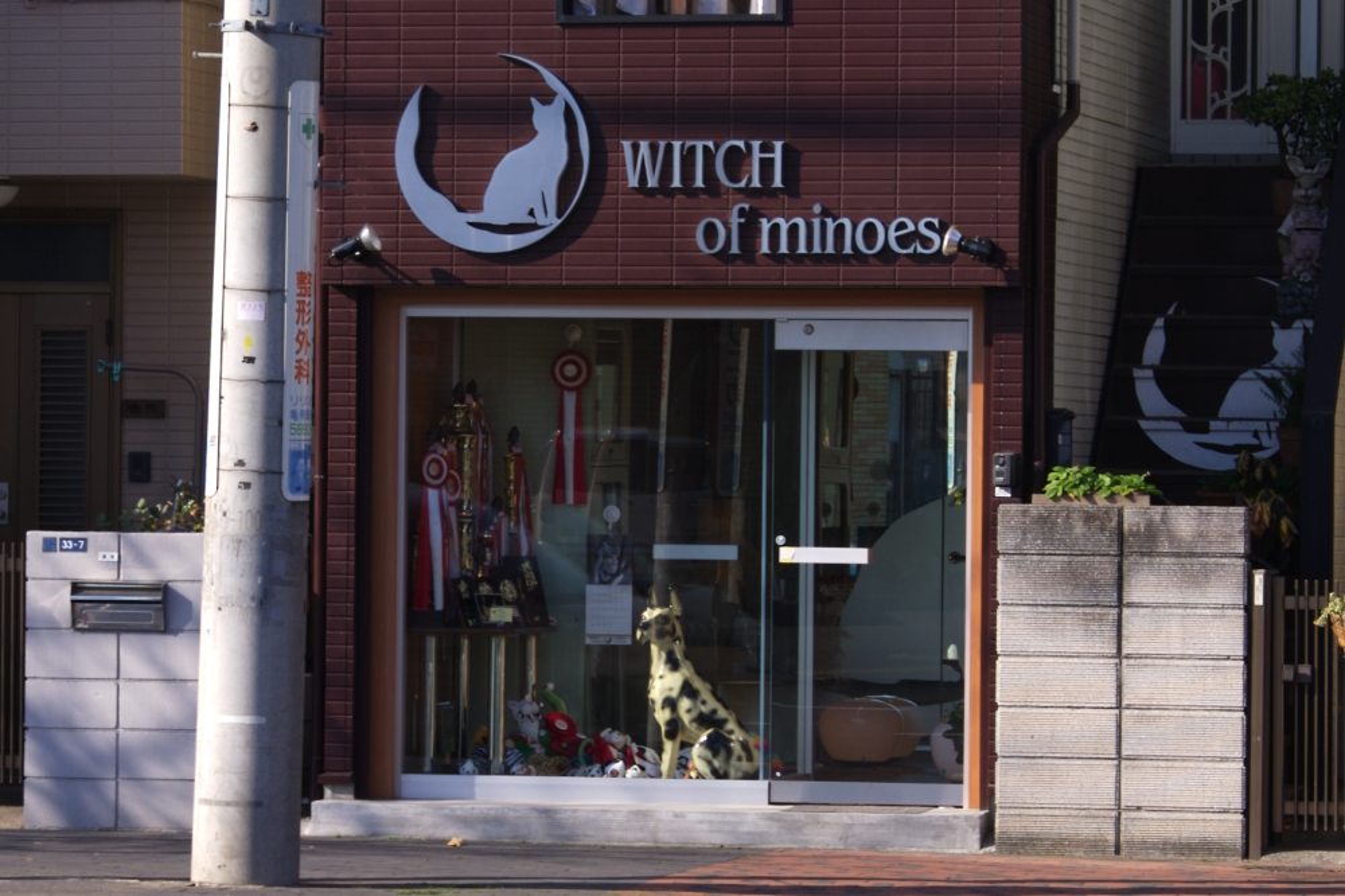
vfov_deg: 13.0
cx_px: 672
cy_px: 448
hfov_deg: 19.5
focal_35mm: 105
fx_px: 3921
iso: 100
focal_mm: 70
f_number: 8
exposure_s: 1/160
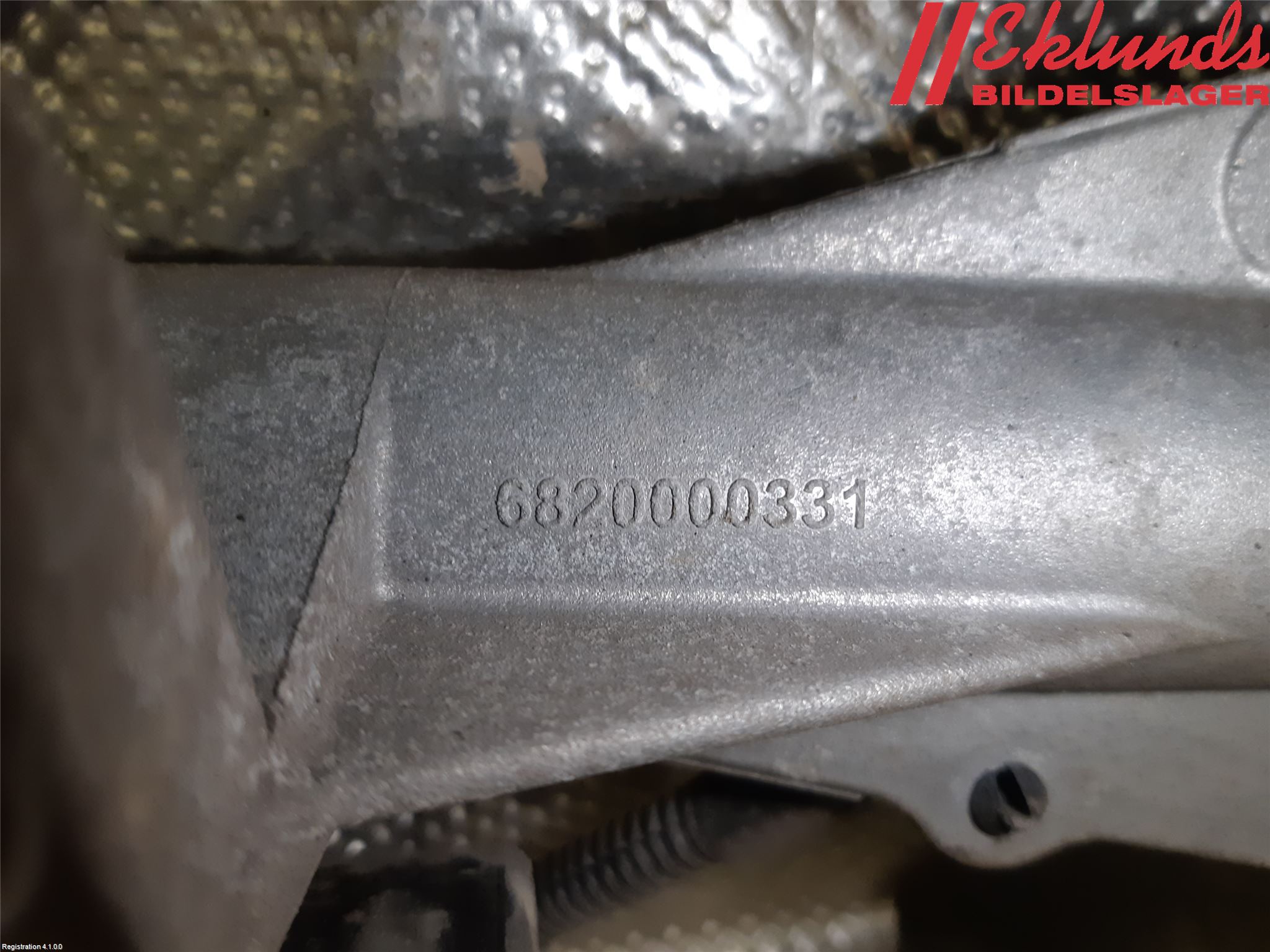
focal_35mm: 26
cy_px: 476
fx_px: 954
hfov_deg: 67.3
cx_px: 635
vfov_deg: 53.1
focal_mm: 3.93
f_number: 1.7
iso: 125
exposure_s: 1/50
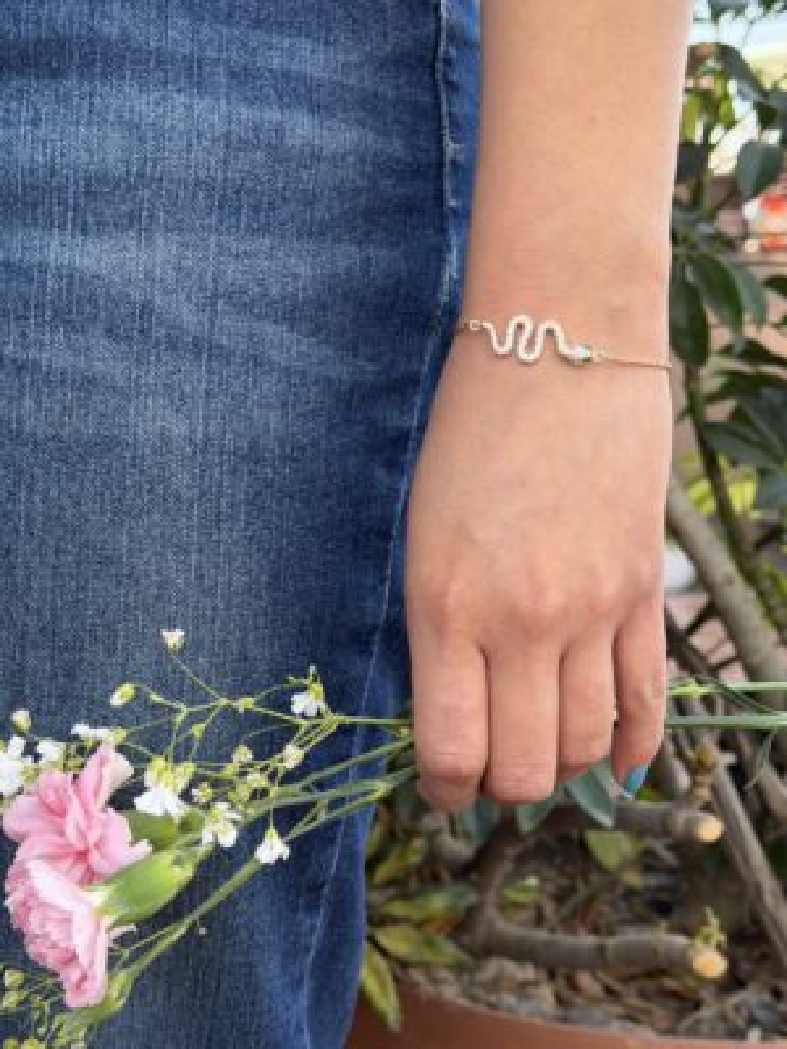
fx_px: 1455
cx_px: 394
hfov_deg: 30.3
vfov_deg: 39.7
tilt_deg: -9.8
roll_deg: -2.5
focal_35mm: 48
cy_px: 524
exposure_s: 1/469
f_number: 1.78
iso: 64
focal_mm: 6.76
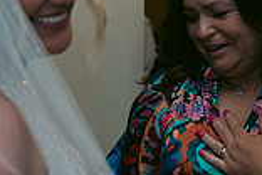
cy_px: 110
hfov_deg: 15.3
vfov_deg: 10.2
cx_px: 163
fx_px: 975
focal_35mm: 134
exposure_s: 1/160
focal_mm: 36
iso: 800
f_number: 3.5
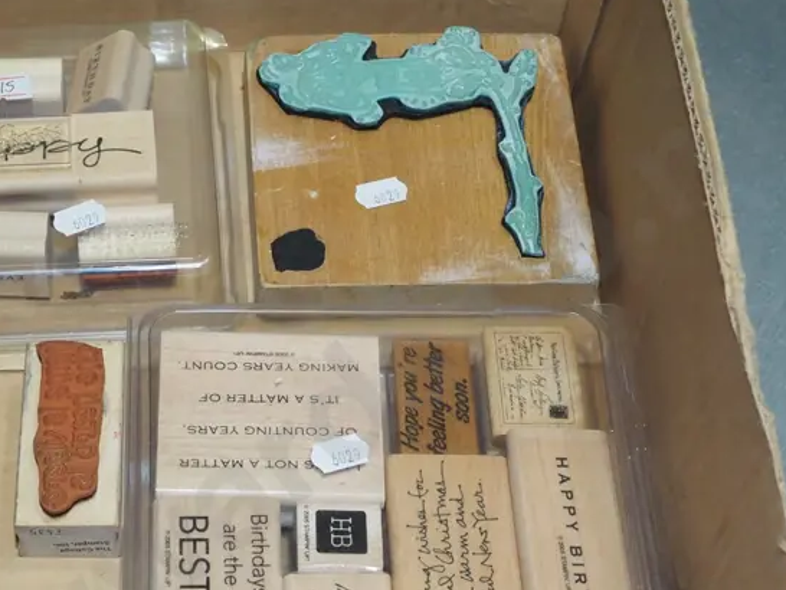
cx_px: 181
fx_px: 1704
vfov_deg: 19.3
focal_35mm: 75
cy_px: 544
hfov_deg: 25.6
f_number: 5.6
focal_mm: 20
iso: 1600
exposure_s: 1/200
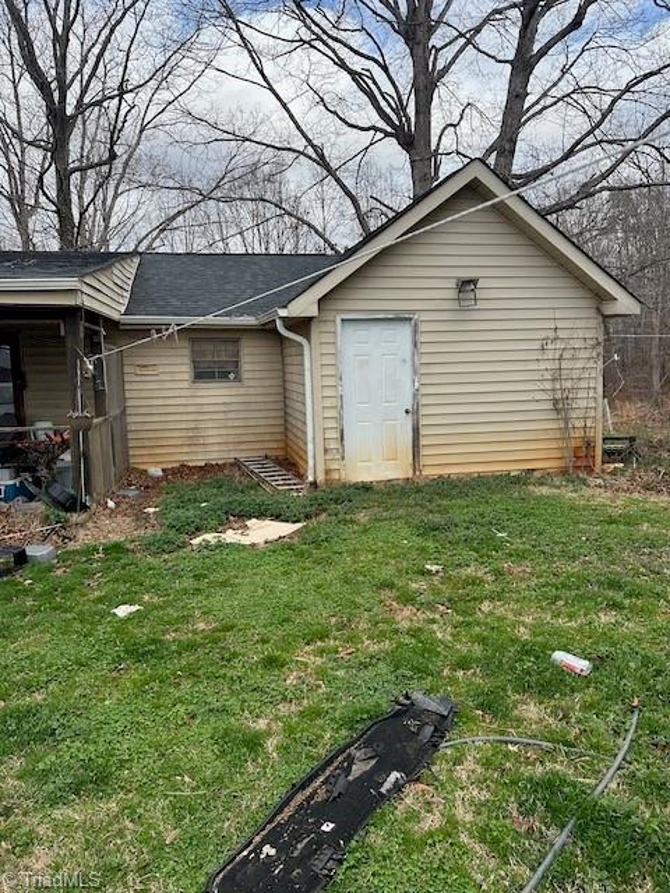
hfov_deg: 56.8
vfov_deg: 71.6
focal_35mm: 24
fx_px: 619
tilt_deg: -7.6
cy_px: 446
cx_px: 335
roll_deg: +0.9
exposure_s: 1/1779
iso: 80
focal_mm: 6.86
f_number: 1.78
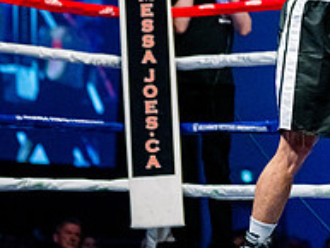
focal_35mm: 171
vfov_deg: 8.5
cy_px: -128
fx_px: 1631
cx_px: 373
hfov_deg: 11.4
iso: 6400
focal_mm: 50
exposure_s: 1/1600
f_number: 1.4
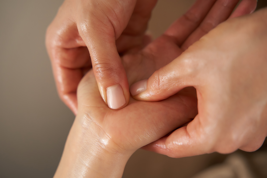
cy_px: 89
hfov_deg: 27.0
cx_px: 134
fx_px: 556
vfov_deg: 18.2
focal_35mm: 75
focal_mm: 75
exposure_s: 1/100
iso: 800
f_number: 4
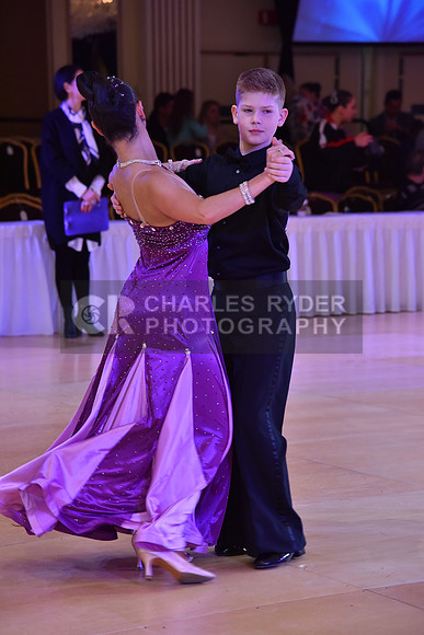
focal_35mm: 120
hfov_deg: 11.4
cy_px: 318
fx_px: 2119
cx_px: 212
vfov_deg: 17.1
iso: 1600
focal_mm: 120
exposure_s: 1/250
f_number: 5
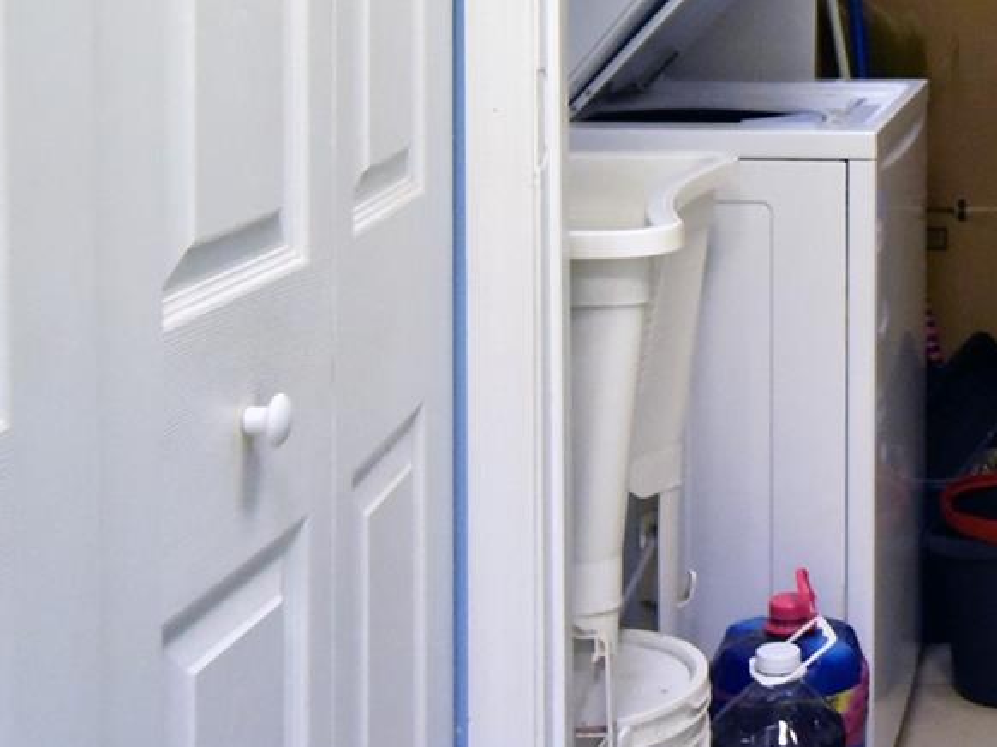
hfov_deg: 22.6
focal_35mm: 82
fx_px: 2361
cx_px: 1083
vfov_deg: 17.4
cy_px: -47
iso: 10000
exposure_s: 1/250
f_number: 8
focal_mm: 31
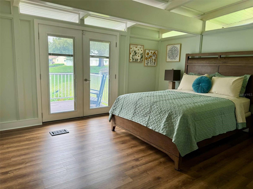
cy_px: 94
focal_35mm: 24
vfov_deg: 56.8
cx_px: 126
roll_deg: -1.2
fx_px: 175
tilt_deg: -9.4
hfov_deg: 71.6
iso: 50
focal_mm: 6.76
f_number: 1.78
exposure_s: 1/121
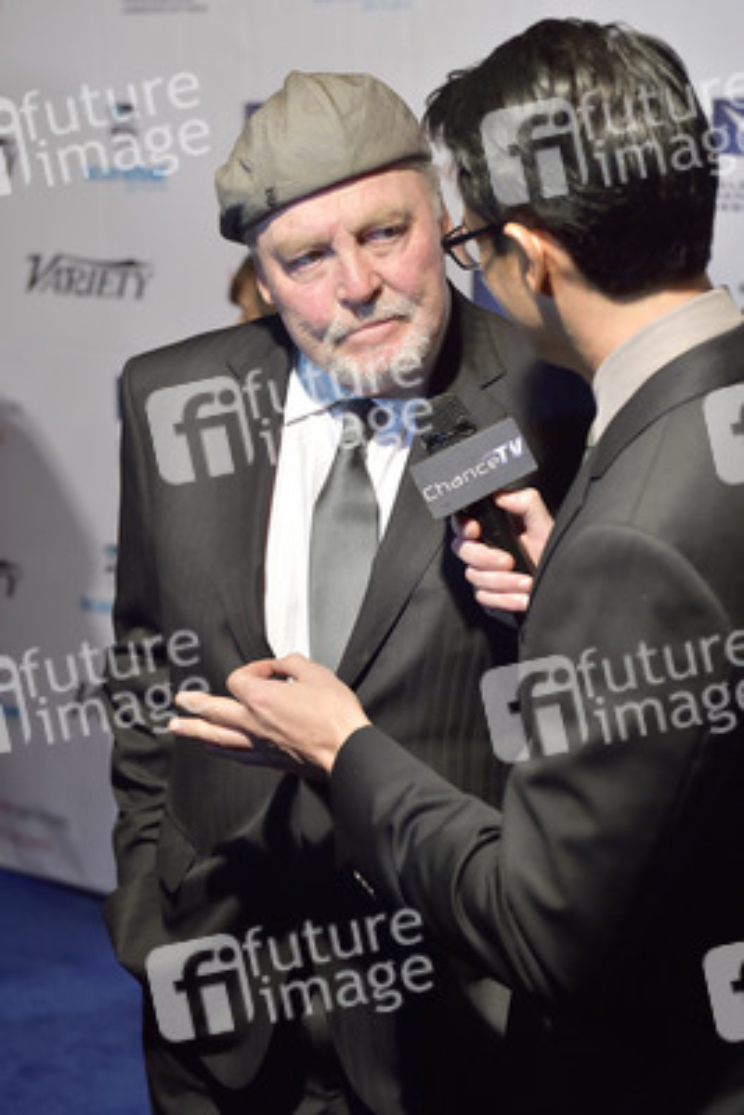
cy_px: 558
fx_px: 1920
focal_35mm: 62
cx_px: 372
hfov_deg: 21.9
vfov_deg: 32.4
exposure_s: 1/320
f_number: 4
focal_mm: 62
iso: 400
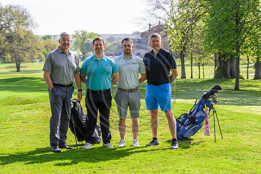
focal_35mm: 87
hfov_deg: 23.4
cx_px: 130
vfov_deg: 15.7
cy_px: 87
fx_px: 631
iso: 500
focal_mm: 87
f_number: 5.6
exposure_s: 1/1000
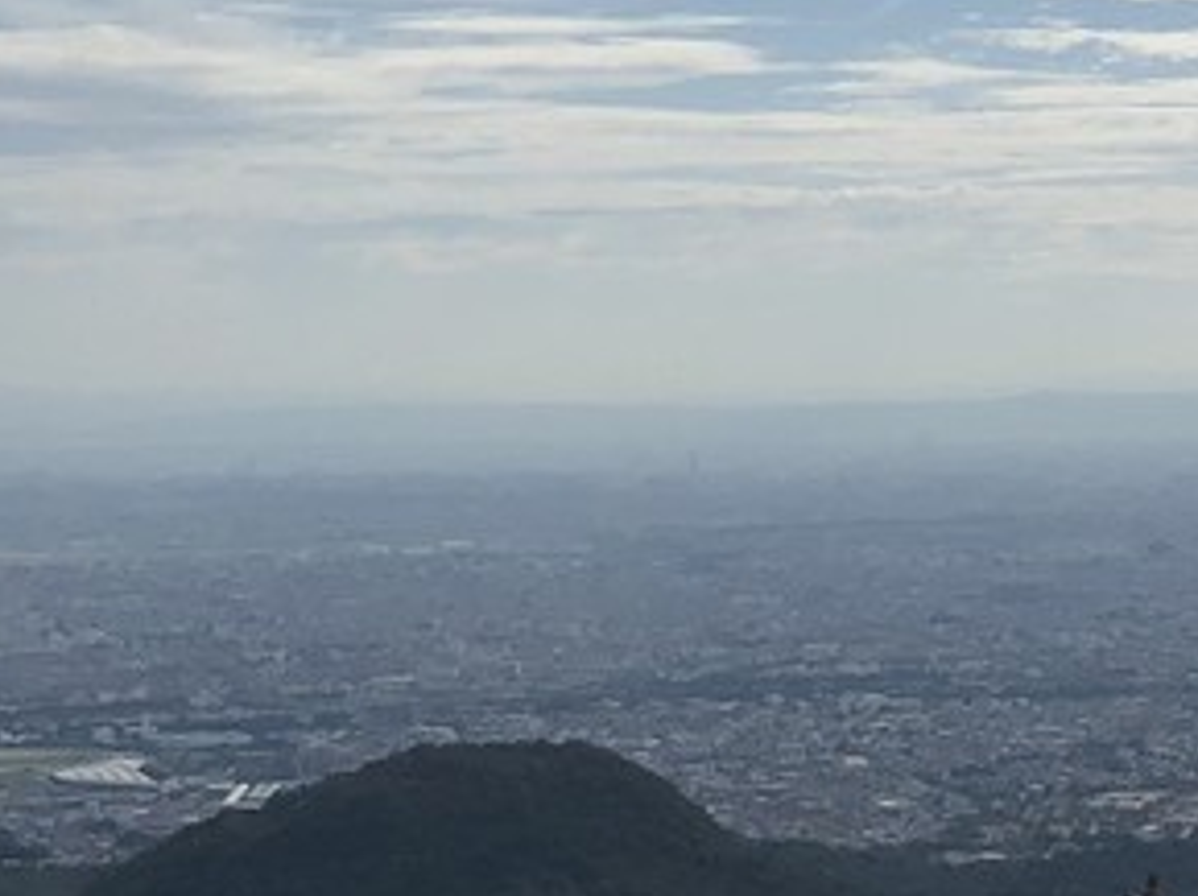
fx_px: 4011
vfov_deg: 12.6
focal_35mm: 116
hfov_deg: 16.5
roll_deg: +1.3
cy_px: 29
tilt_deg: +4.9
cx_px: 1314
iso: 20
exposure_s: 1/8000
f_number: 1.8
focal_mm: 3.99
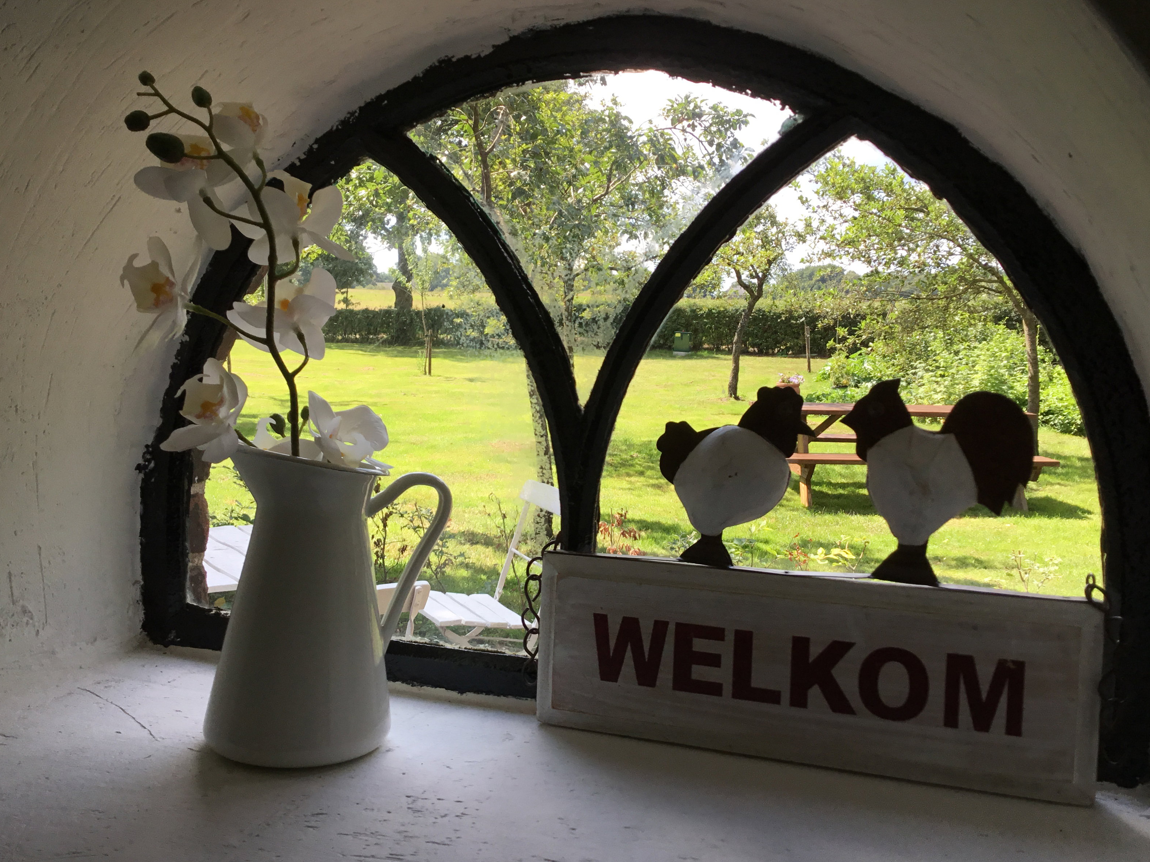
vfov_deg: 44.2
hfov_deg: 56.8
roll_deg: -0.3
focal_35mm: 32
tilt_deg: -7.3
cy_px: 438
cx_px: 578
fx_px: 1063
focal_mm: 3.3
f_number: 2.4
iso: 25
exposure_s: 1/365
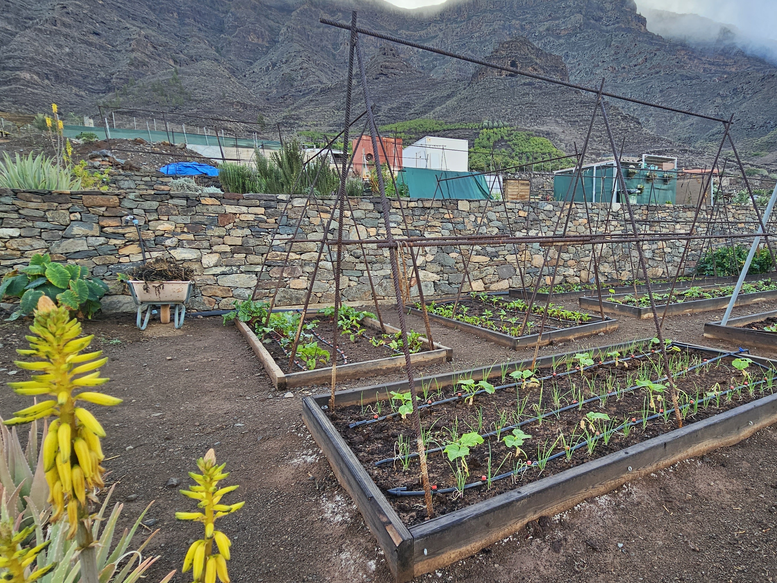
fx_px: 426
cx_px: 488
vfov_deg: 68.7
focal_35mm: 19
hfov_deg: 83.0
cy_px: 292
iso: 50
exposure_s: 1/389
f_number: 2.2
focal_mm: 2.2
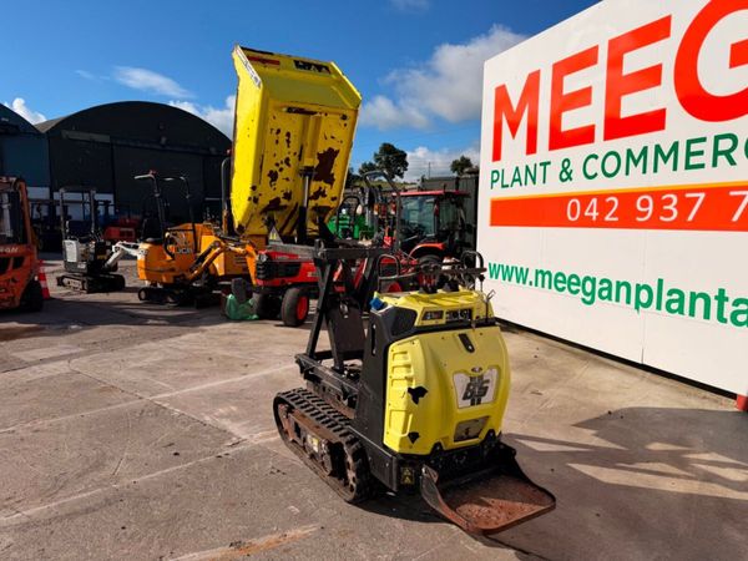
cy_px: 280
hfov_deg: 71.6
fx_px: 519
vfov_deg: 56.8
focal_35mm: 24
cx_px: 374
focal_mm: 6.76
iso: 80
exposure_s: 1/9091
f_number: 1.78
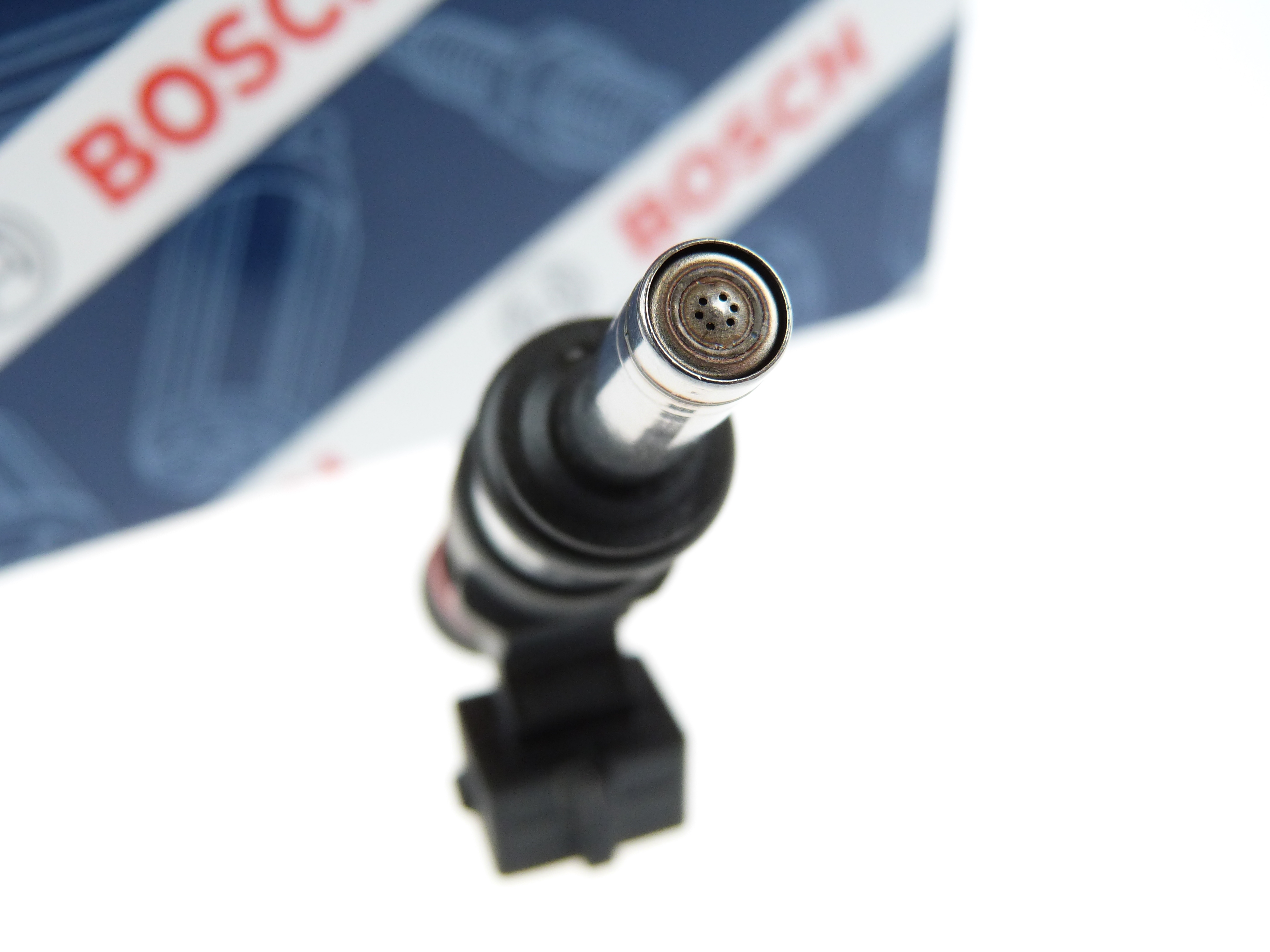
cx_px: 635
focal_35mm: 37
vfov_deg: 38.7
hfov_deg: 50.1
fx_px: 1357
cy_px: 476
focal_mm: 6.5
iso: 200
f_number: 3.1
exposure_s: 1/200
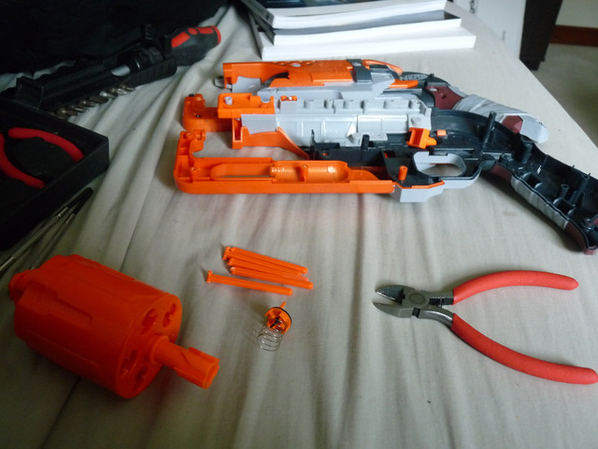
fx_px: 536
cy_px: 224
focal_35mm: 31
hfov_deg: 58.4
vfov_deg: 45.4
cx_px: 299
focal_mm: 5.5
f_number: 3
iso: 400
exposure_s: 1/25
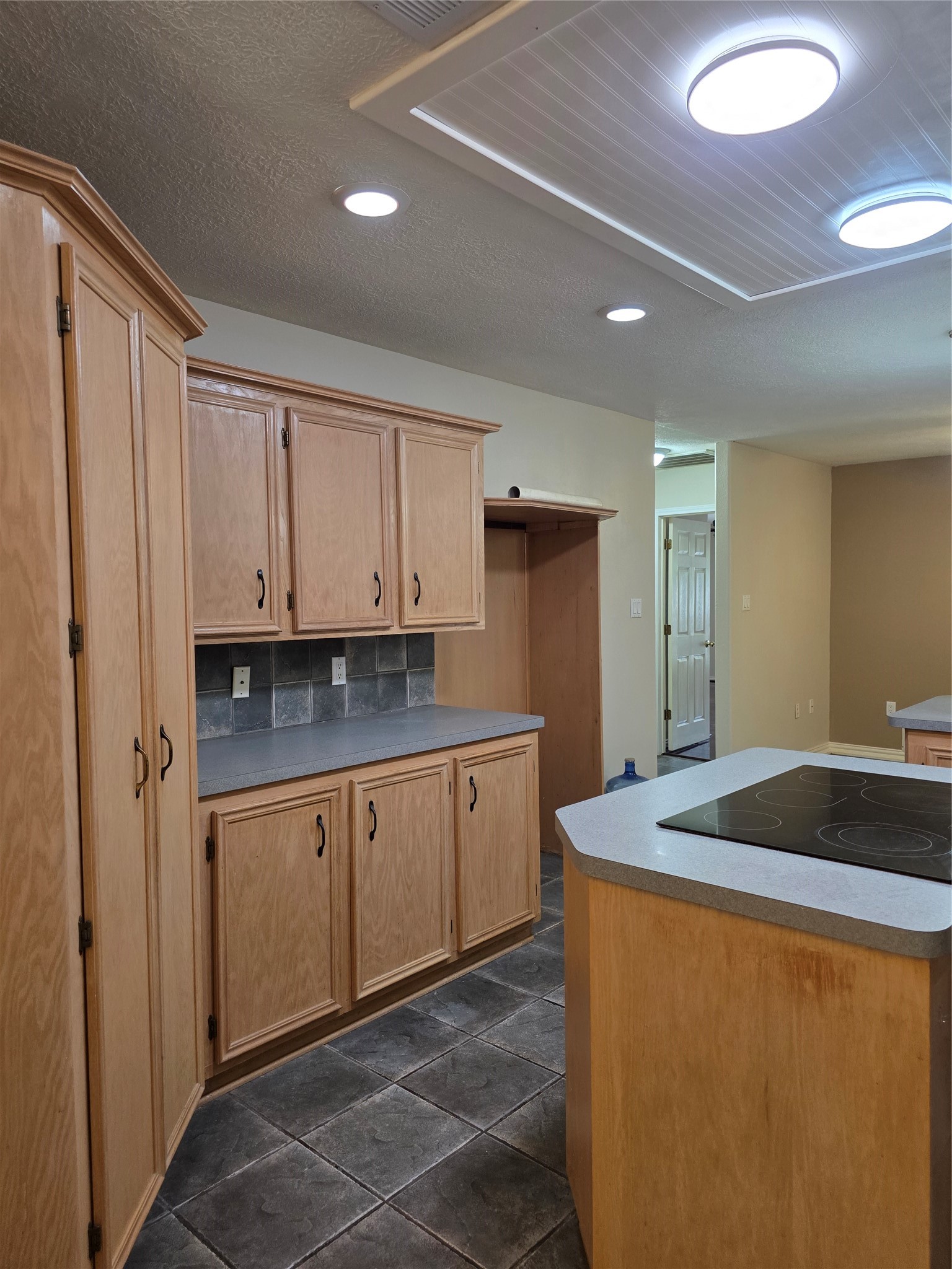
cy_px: 634
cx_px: 476
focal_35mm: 23
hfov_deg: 58.9
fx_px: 843
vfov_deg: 73.9
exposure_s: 1/120
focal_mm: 6.3
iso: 200
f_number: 1.7
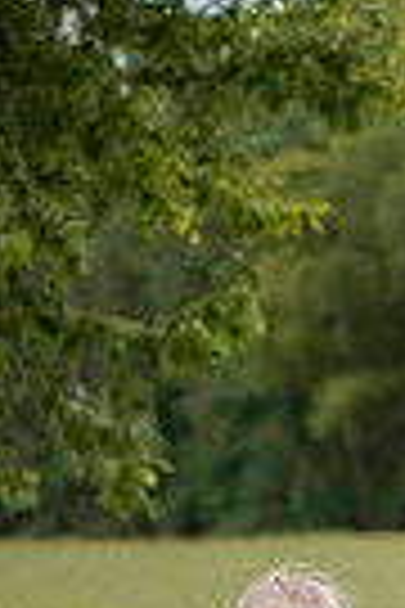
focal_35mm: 266
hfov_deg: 5.1
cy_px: 959
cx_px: 670
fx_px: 4488
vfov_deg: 7.6
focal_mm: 80
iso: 400
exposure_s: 1/500
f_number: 4.5
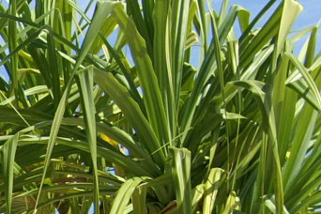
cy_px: 405
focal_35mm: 145
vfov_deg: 9.0
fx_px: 1293
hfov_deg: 12.7
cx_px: -285
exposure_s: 1/400
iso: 100
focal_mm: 22
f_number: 7.1
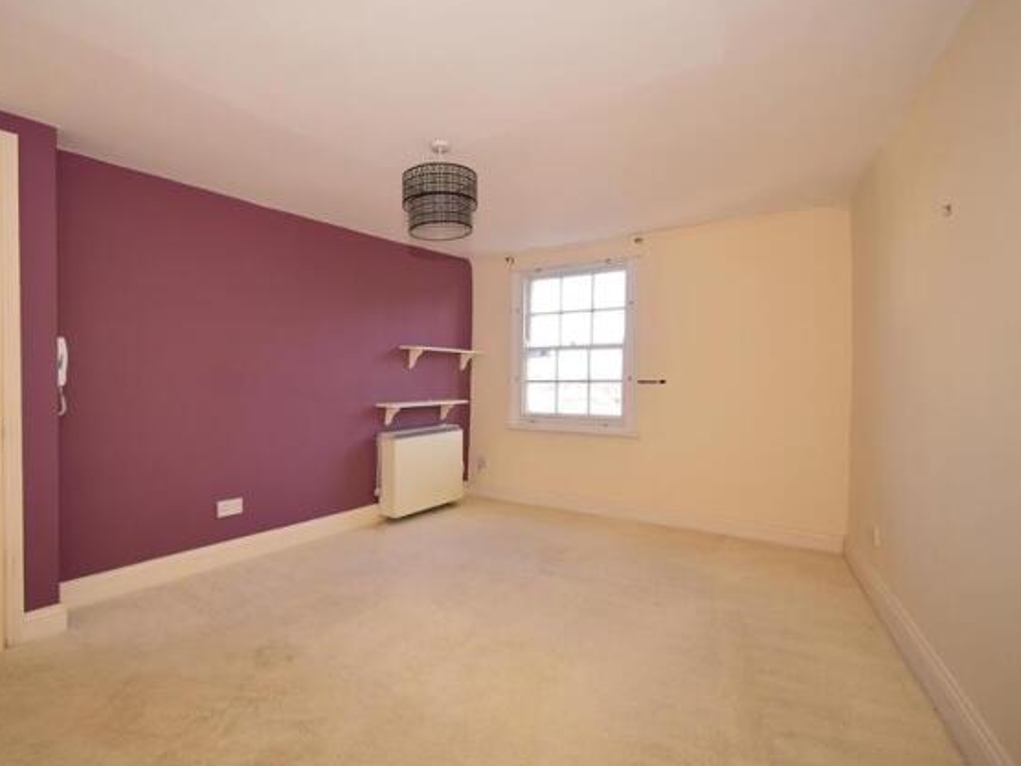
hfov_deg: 90.6
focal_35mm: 17
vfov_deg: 74.7
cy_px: 377
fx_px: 501
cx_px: 446
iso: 400
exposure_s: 1/80
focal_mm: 10
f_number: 5.6
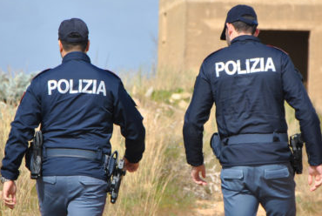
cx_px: 190
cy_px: 96
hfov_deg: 6.5
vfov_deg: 4.3
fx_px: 2849
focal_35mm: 318
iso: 100
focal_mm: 98
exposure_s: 1/500
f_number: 5.6
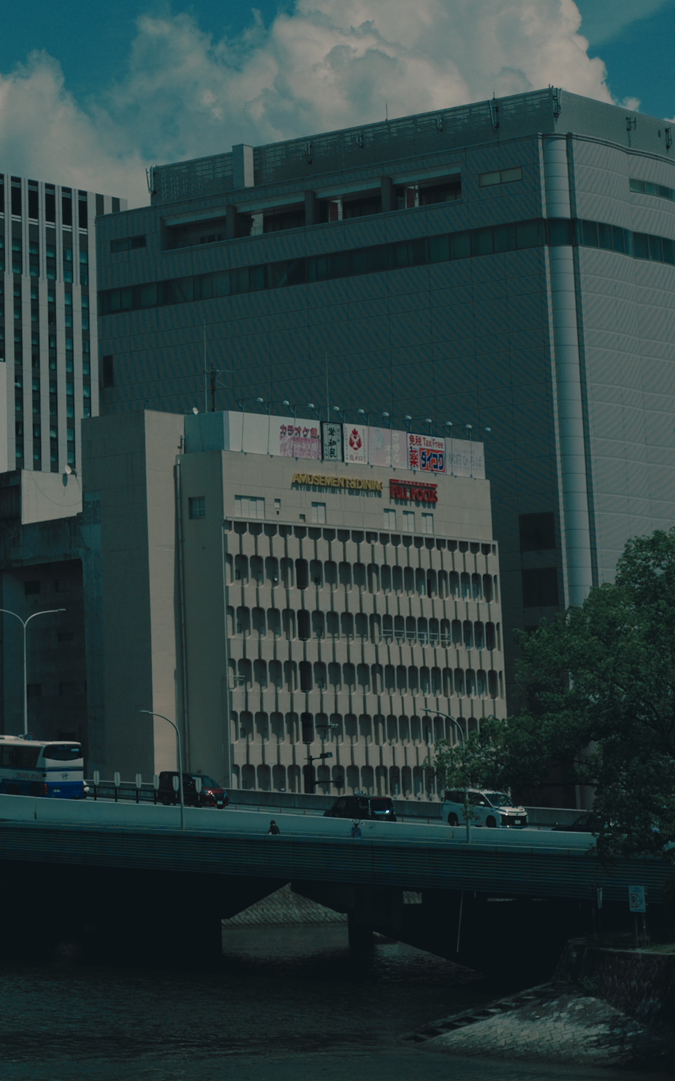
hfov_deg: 12.9
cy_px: 55
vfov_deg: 20.3
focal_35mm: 100
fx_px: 2944
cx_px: -48
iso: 640
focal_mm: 34
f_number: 8
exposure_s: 1/3200
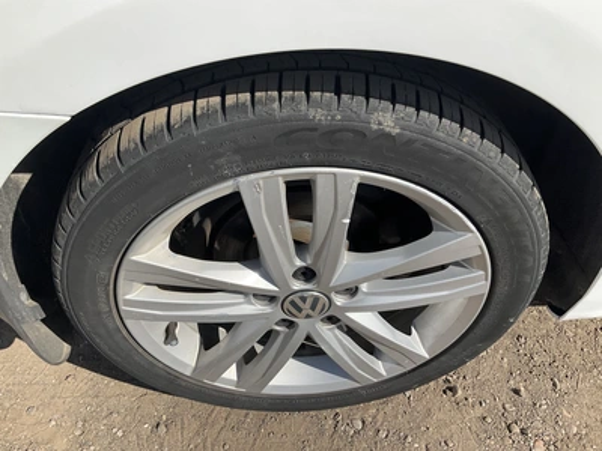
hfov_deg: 61.7
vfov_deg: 48.2
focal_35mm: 29
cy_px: 226
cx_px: 301
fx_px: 504
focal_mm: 3
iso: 25
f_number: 1.8
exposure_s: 1/2058
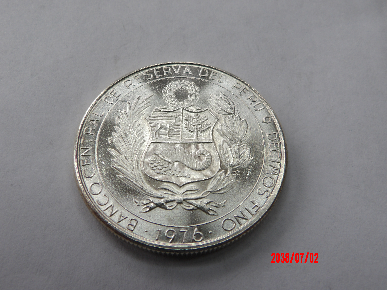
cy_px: 145
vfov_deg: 41.8
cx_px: 194
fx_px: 380
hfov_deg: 54.0
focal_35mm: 34
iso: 100
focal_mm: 6.2
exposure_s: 1/40
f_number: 4.5
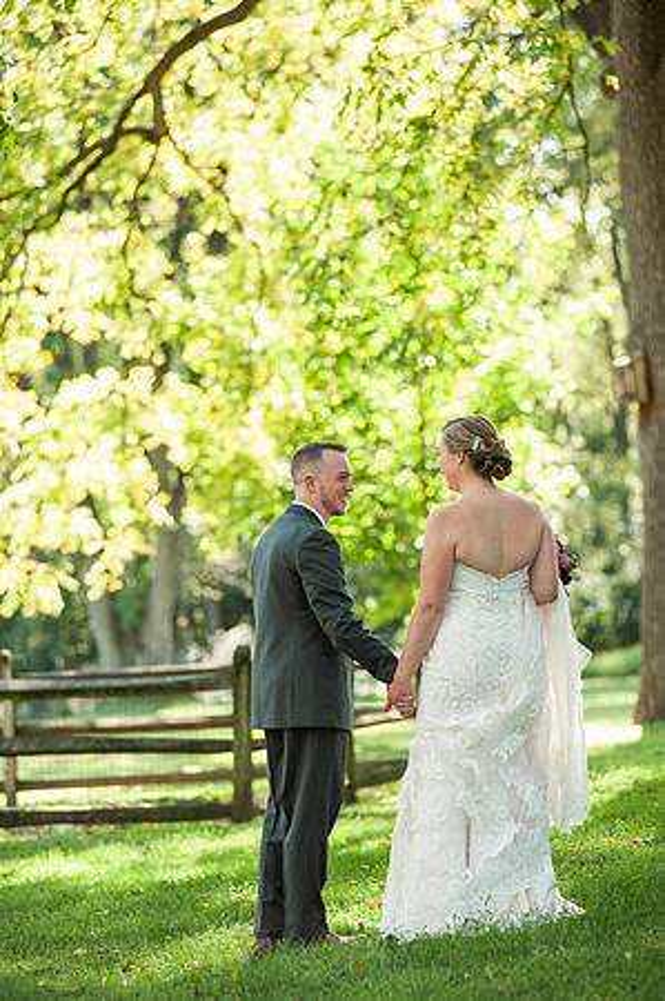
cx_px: 332
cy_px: 500
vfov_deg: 16.4
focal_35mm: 125
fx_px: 3471
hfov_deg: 10.9
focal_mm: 125
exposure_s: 1/160
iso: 160
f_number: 3.2
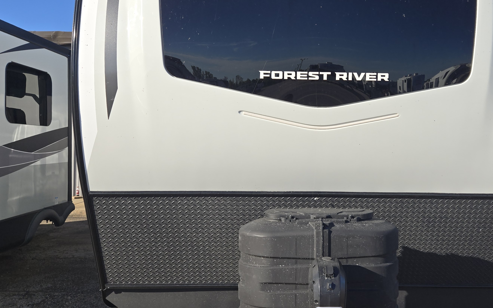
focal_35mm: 37
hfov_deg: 51.8
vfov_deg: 34.4
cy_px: 142
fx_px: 497
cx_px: 326
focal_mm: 5.4
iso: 25
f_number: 1.8
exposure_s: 1/1325
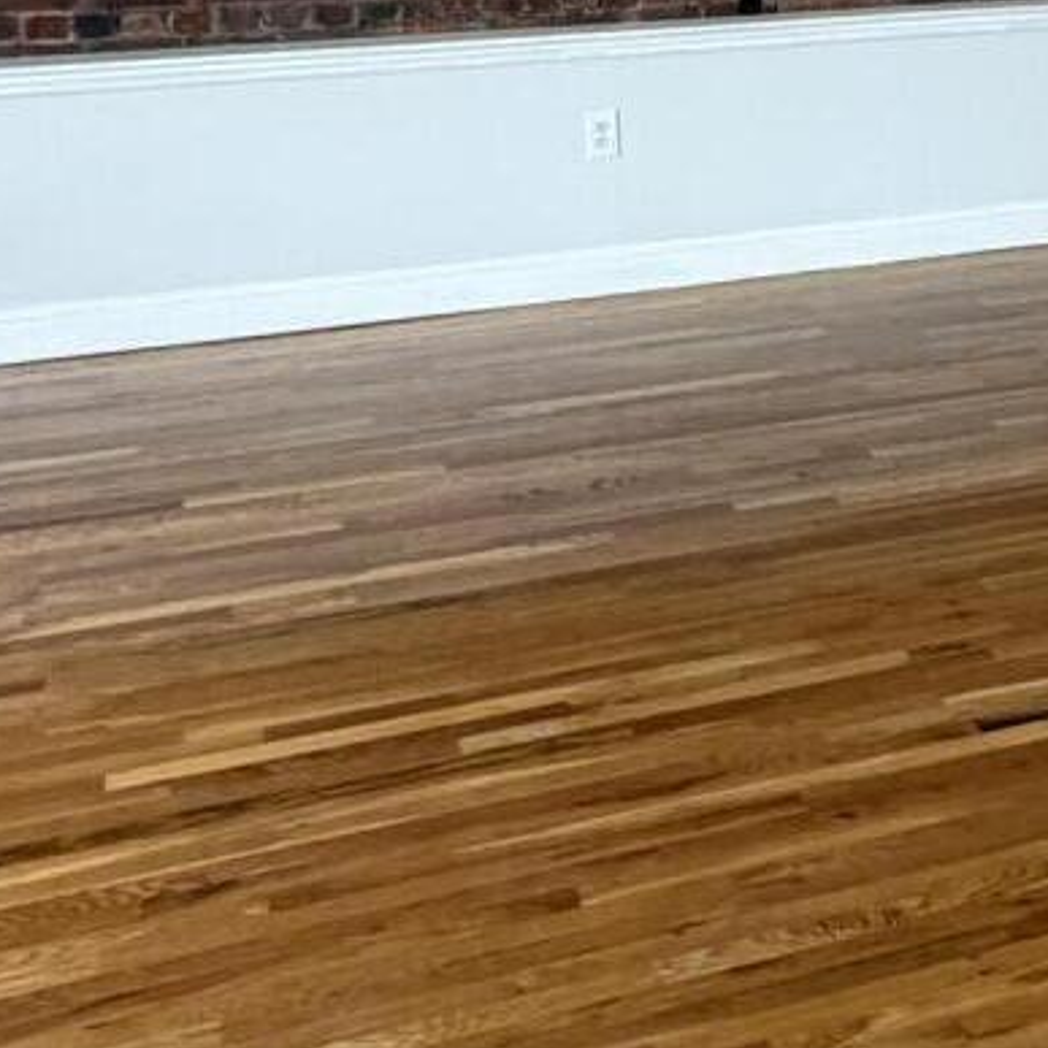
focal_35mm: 64
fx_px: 2192
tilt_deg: -5.6
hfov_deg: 23.7
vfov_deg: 25.2
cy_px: -76
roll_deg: -0.9
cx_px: 1368
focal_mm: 2.22
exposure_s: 1/60
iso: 250
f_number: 2.2
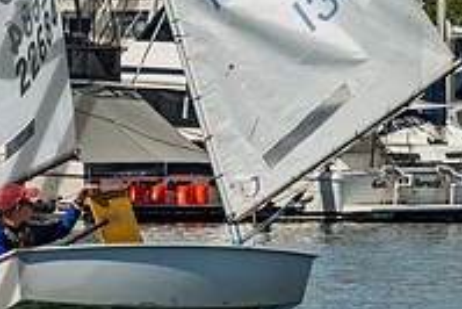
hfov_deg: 3.8
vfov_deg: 2.6
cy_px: 75
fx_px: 6922
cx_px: -59
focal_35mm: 539
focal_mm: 145
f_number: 10
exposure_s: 1/500
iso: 250
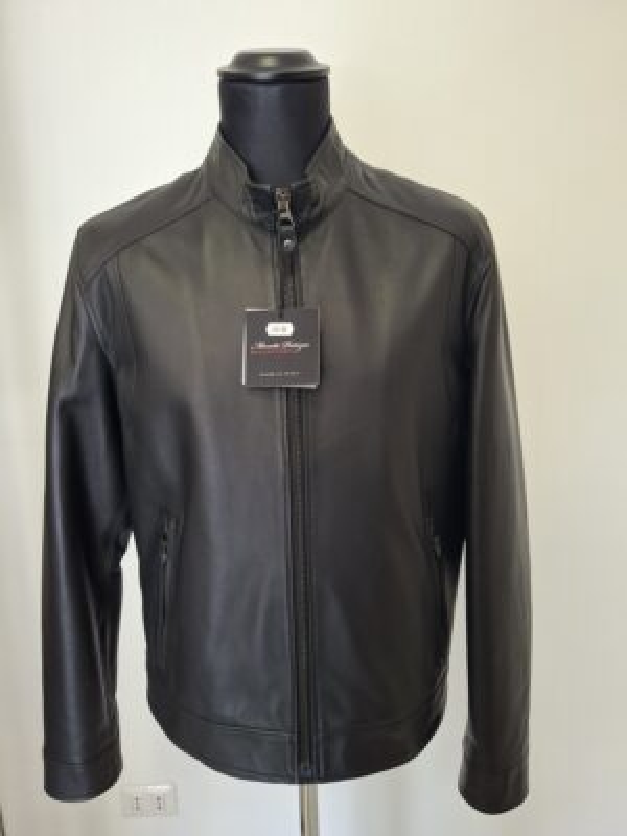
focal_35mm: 23
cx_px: 314
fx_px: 555
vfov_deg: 73.9
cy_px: 418
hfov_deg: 58.9
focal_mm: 5.54
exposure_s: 1/60
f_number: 1.8
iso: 160
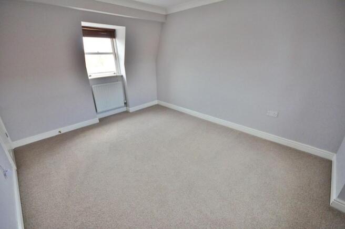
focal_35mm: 15
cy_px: 114
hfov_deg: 100.4
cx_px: 172
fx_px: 144
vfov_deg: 77.2
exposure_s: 1/200
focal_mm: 10
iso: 1000
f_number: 5
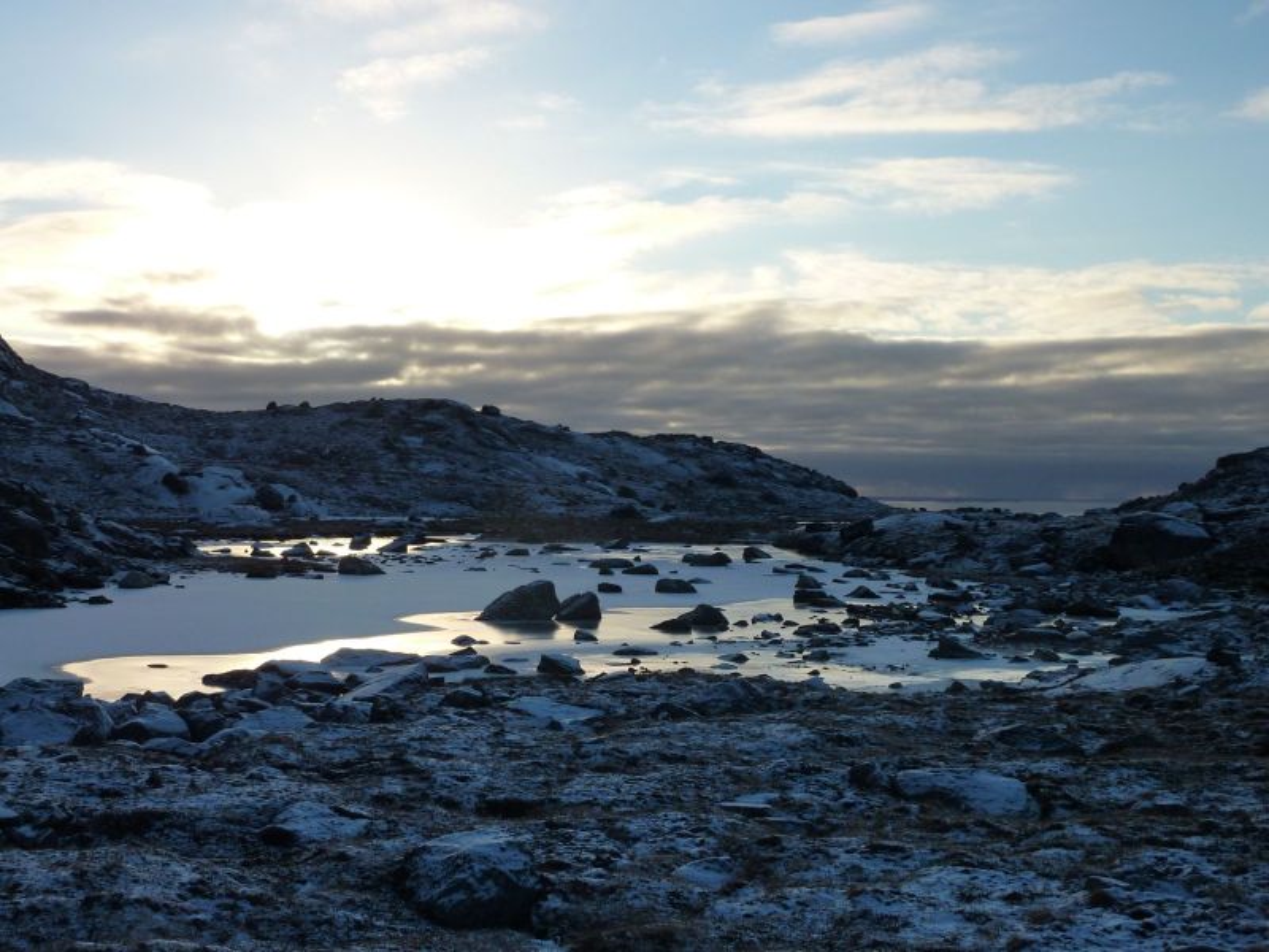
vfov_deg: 32.2
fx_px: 1650
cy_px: 476
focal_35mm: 45
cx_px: 634
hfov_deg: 42.1
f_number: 5
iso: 125
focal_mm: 7.3
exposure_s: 1/400
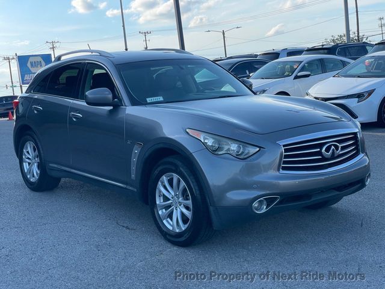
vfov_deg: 28.0
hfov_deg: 36.8
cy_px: 144
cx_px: 192
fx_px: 578
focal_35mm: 52
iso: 25
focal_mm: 6
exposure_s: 1/749
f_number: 2
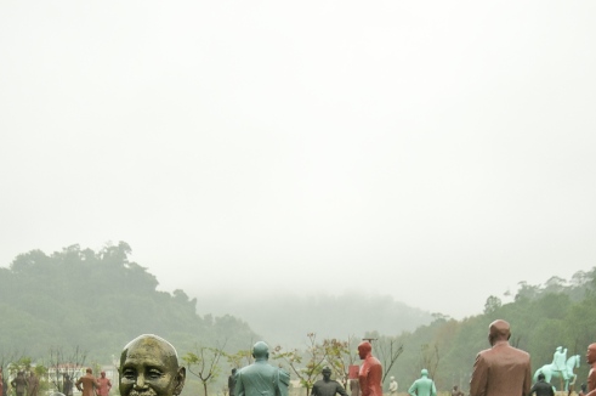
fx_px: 1207
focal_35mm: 73
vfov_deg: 17.7
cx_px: 235
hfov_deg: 27.7
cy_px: 476
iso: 200
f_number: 3.8
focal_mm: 28
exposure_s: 1/100
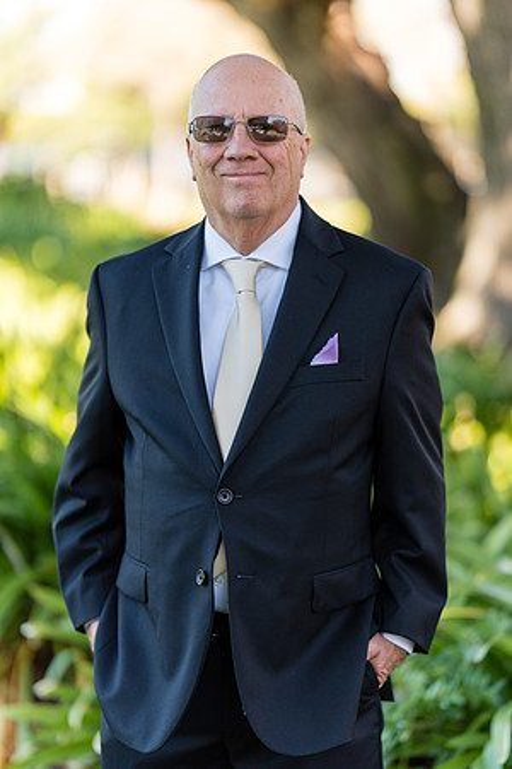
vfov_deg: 23.9
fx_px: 1813
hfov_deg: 16.1
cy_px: 384
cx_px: 256
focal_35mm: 85
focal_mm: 85
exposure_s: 1/1250
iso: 100
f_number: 1.4
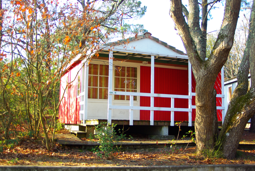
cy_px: 86
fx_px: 298
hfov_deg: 46.3
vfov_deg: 32.0
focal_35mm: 42
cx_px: 128
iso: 200
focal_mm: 28
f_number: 4
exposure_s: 1/180
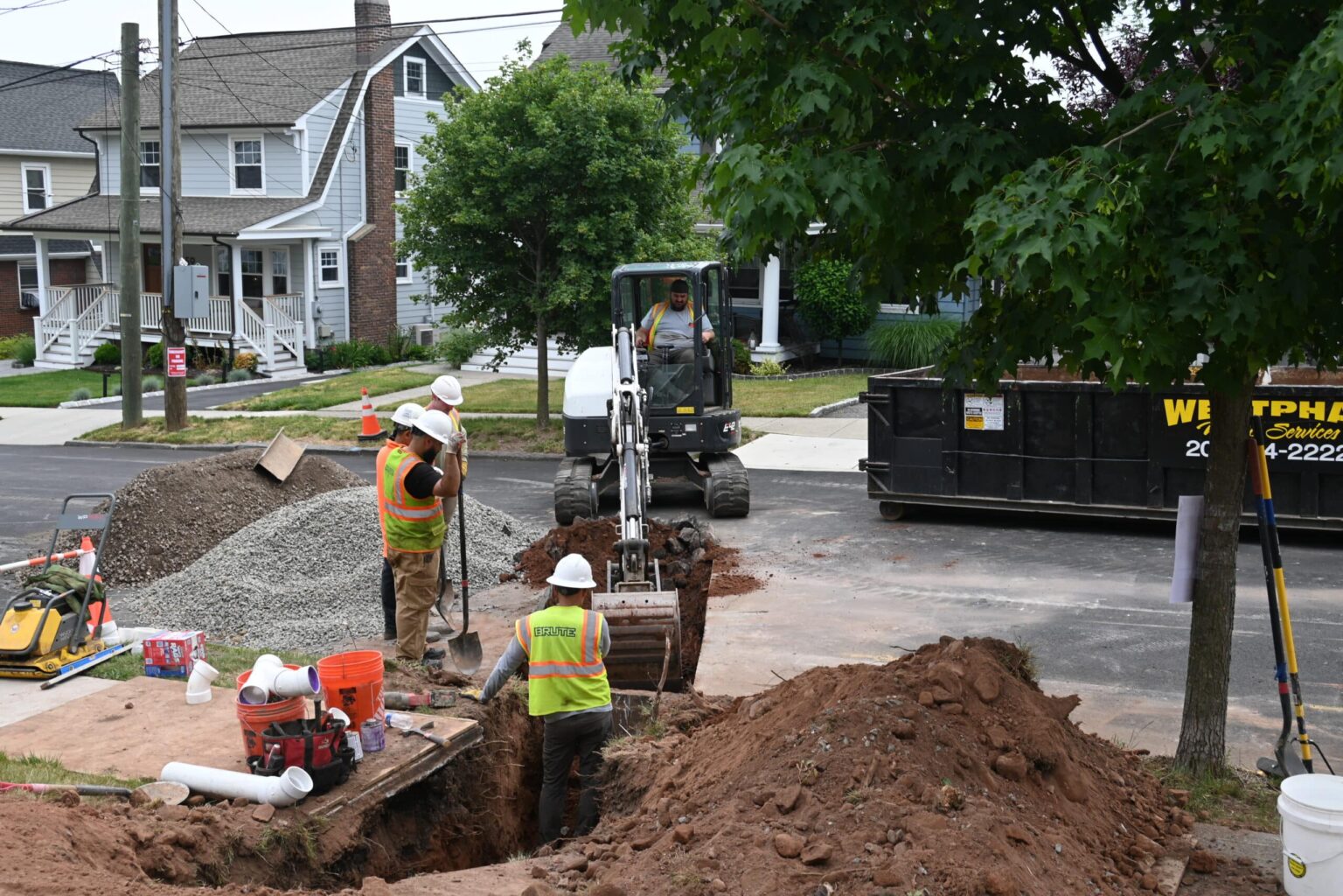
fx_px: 1343
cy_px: 448
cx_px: 672
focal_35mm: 36
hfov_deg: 53.1
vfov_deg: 36.9
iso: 100
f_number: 5.6
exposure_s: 1/250
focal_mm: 24
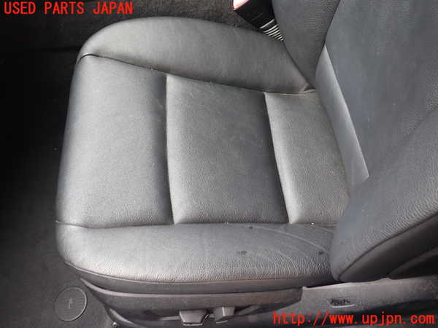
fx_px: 380
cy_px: 164
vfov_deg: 46.8
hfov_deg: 60.0
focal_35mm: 30
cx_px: 219
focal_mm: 5.4
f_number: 2.3
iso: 125
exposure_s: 1/60
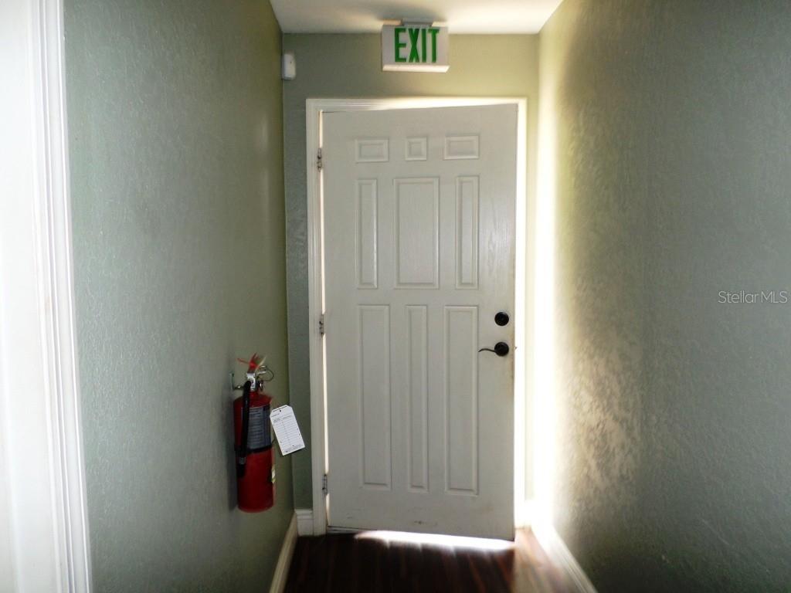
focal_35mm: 25
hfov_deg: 69.4
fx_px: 571
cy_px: 296
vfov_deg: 54.9
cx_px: 396
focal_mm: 4.5
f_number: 2.5
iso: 100
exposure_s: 1/30
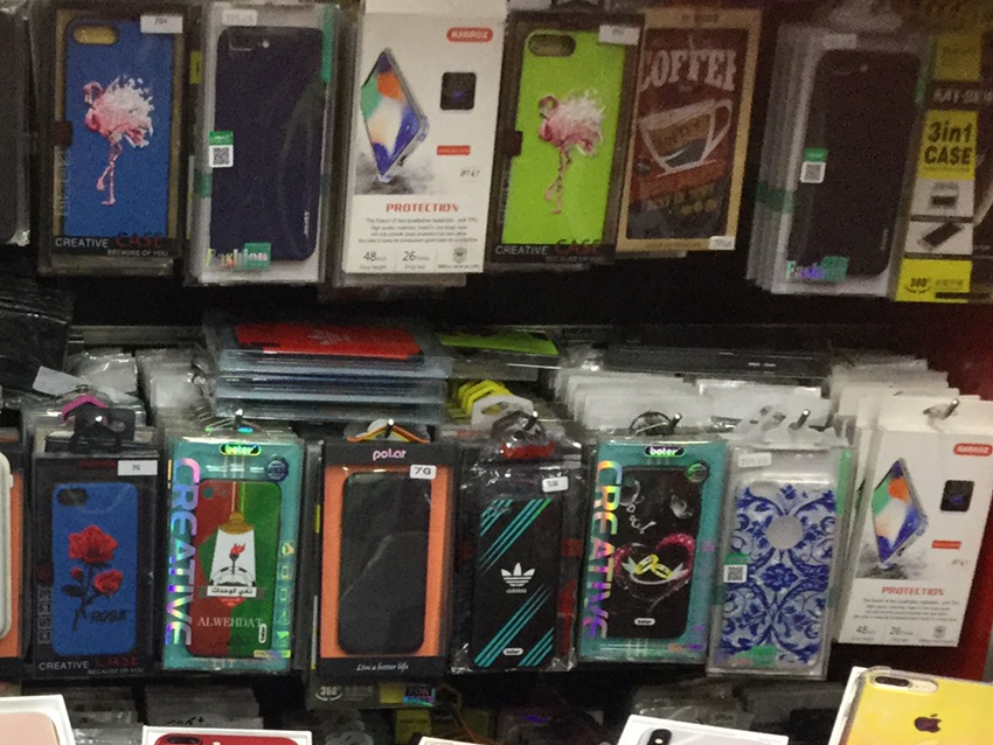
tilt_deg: -19.7
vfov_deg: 20.2
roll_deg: -0.9
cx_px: 131
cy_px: 800
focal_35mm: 70
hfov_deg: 27.0
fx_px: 2009
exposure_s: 1/33
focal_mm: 3.3
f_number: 2.4
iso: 125
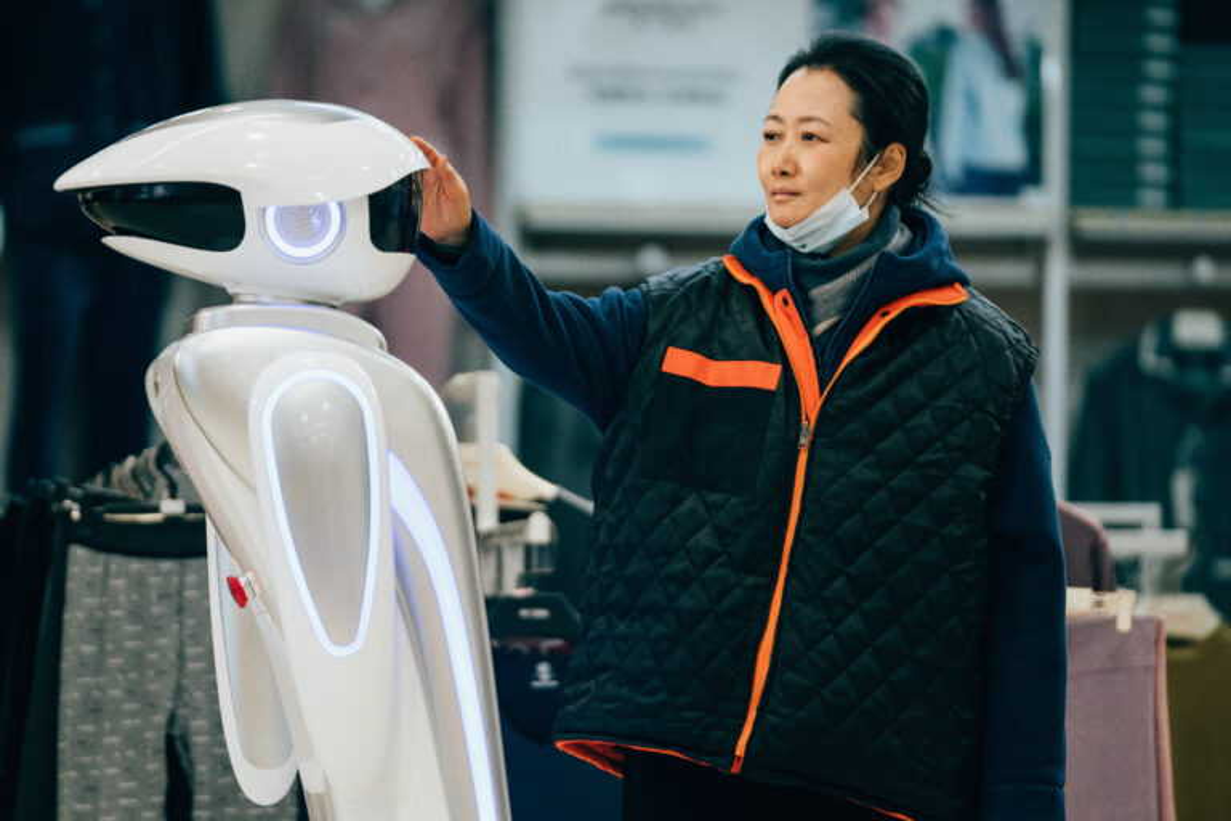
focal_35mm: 297
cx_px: 616
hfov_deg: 6.9
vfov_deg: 4.6
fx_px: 10155
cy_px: 410
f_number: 2.8
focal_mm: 198
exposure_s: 1/250
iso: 800
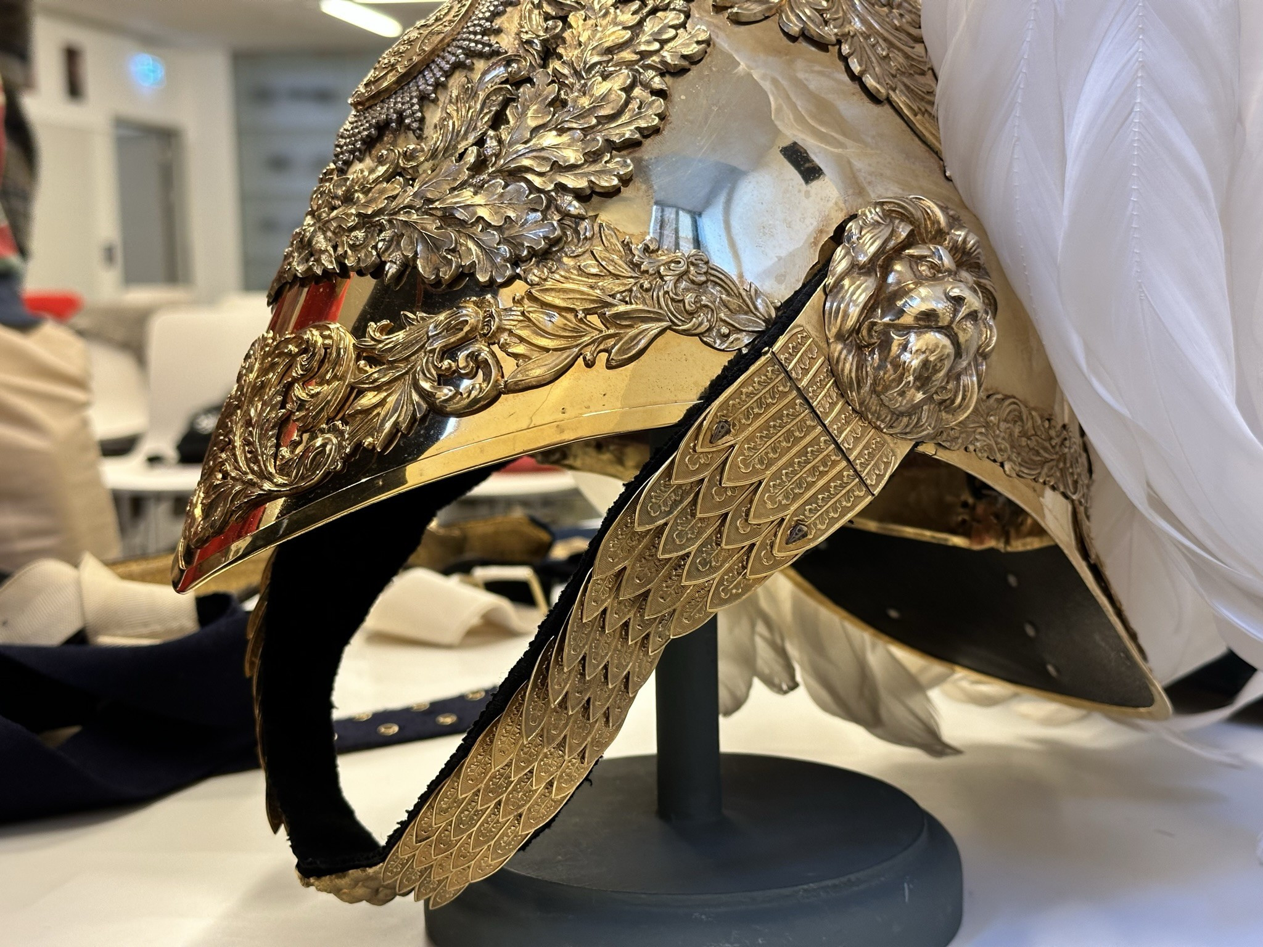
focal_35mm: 48
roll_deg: +1.1
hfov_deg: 39.7
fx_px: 1751
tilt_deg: -7.5
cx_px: 632
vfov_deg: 30.3
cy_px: 474
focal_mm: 6.86
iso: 125
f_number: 1.78
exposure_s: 1/50
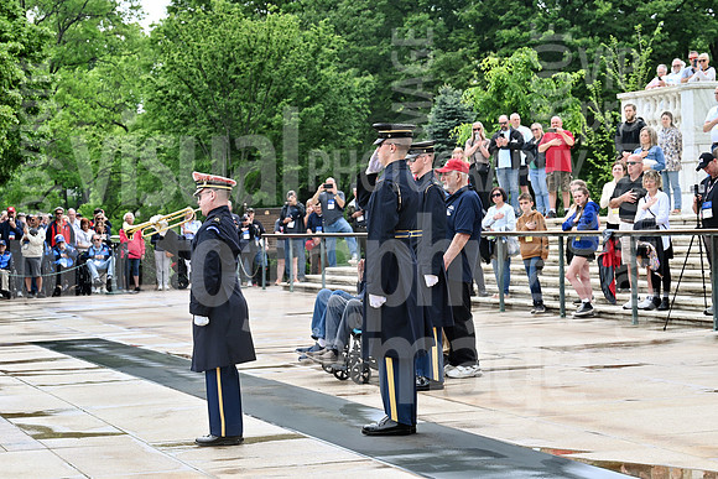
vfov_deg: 13.0
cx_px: 359
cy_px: 240
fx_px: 2095
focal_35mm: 105
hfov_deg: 19.5
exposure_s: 1/320
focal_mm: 70
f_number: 5.6
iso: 125
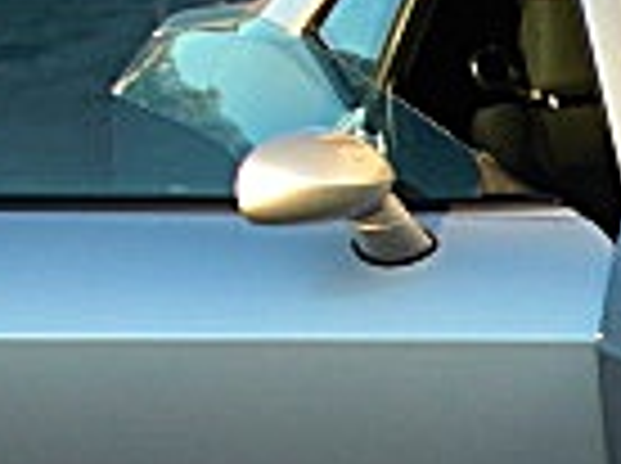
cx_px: 1017
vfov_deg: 8.8
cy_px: 487
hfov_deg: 11.2
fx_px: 2991
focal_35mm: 167
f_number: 2.8
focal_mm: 6.3
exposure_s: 1/160
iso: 50
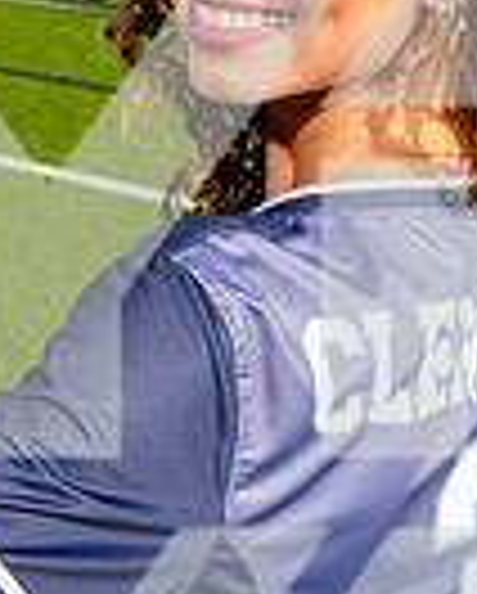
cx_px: 234
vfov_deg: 19.3
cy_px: 223
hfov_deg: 15.6
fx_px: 1743
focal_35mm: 99
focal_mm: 24
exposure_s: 1/125
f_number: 7.1
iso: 50
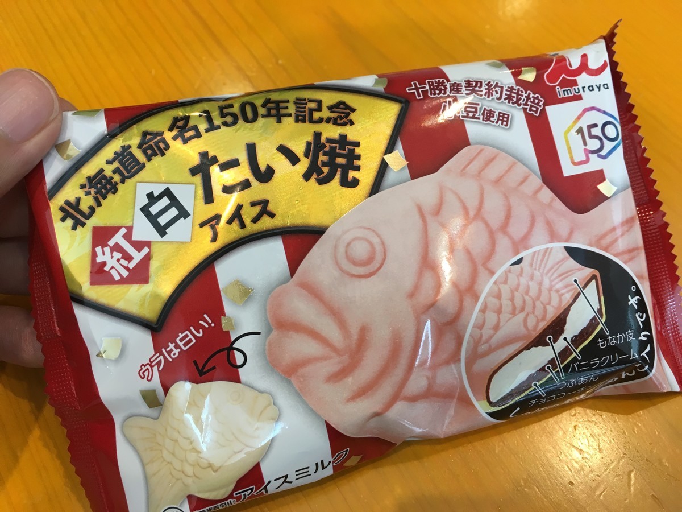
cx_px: 341
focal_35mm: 29
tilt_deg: -58.7
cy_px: 256
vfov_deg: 48.2
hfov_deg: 61.7
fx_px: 571
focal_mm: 4.15
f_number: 2.2
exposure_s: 1/30
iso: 40
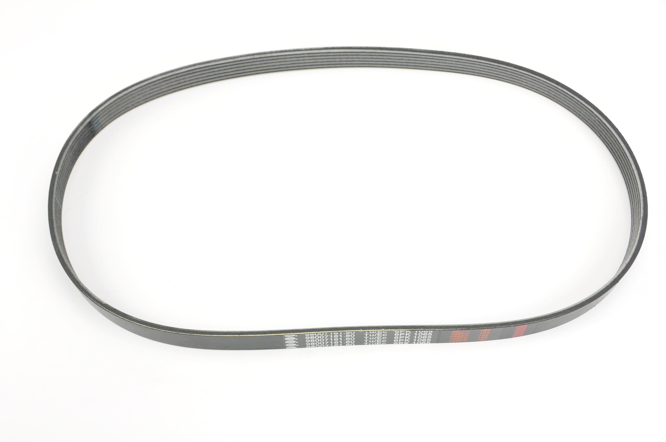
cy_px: 221
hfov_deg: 41.2
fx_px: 887
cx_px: 333
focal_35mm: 48
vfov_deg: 28.0
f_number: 5.6
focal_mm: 32
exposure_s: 1/60
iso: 640
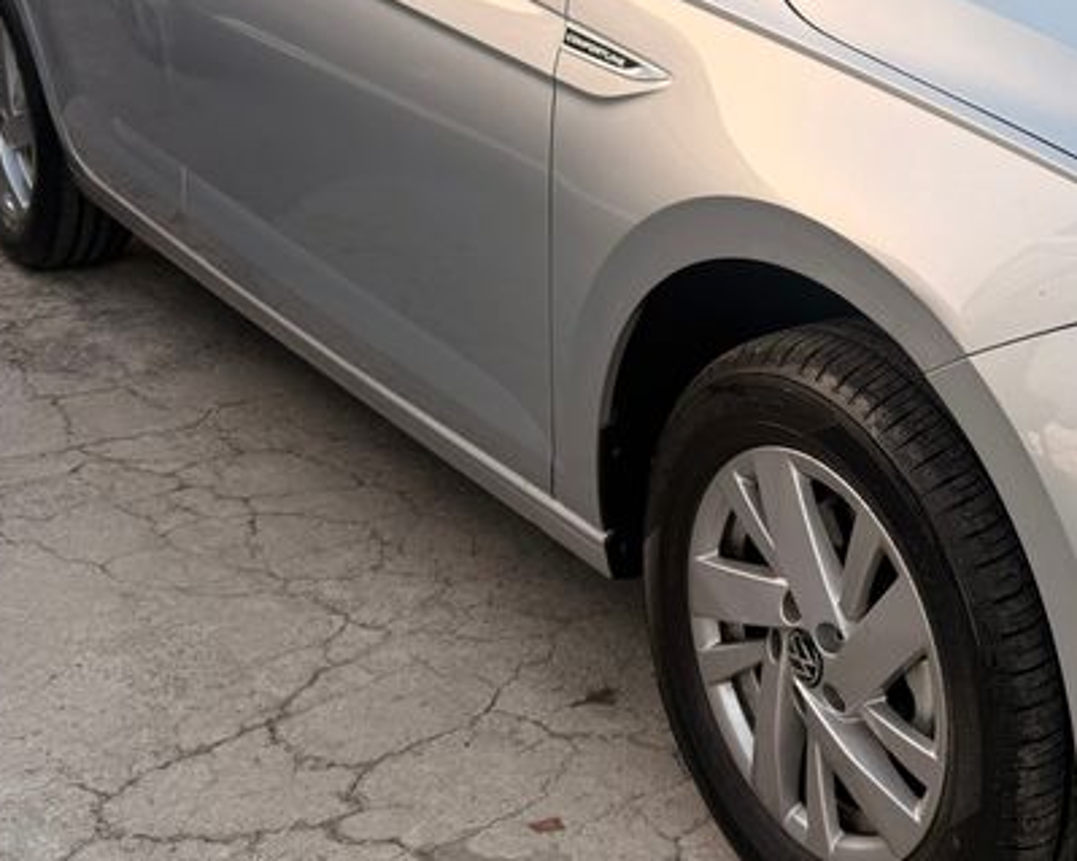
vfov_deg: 26.9
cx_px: 1027
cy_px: 256
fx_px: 1785
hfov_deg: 31.5
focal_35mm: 56
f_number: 1.78
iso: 64
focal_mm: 6.76
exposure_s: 1/203
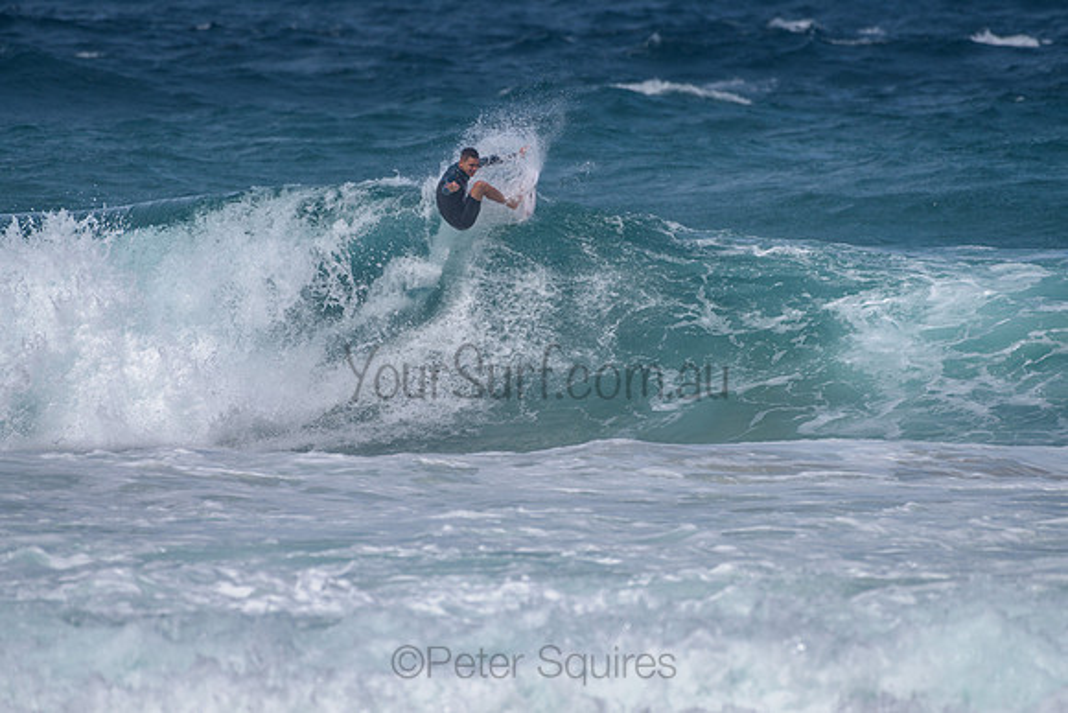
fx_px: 18199
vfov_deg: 2.2
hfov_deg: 3.4
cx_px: 550
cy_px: 313
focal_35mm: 613
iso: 80
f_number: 5.6
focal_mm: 500
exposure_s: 1/2000
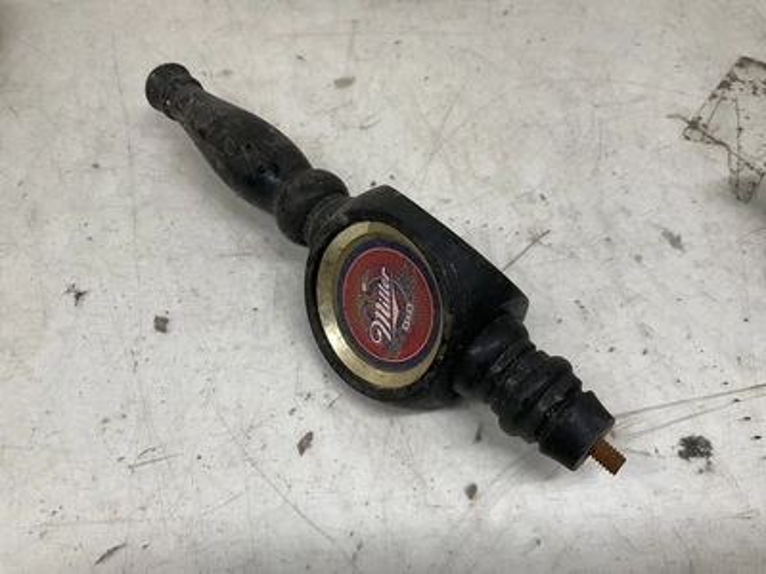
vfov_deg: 48.2
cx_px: 383
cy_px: 287
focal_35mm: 29
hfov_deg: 61.7
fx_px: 642
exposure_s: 1/120
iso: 32
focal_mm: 3
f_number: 1.8
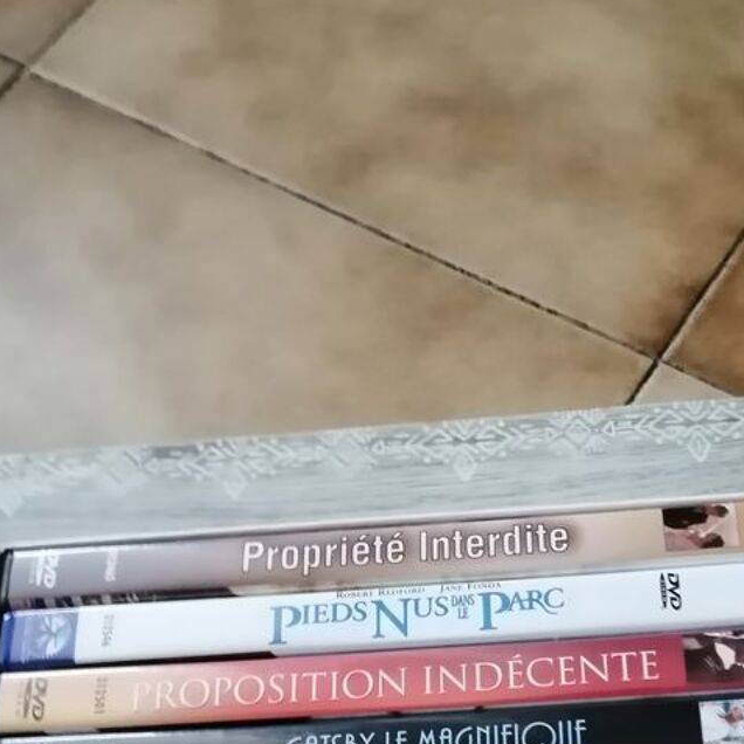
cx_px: 524
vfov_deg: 32.1
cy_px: 687
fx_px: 1216
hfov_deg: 33.6
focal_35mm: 50
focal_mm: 3.96
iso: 500
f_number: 1.8
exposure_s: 1/25
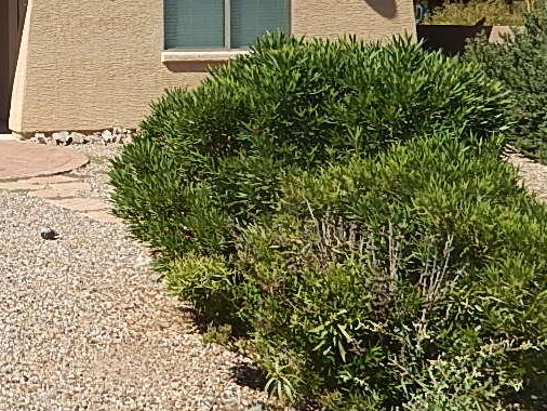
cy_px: 34
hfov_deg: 22.8
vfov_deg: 18.3
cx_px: -101
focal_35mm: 79
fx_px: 1249
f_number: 3.4
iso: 125
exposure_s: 1/1500
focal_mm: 4.5
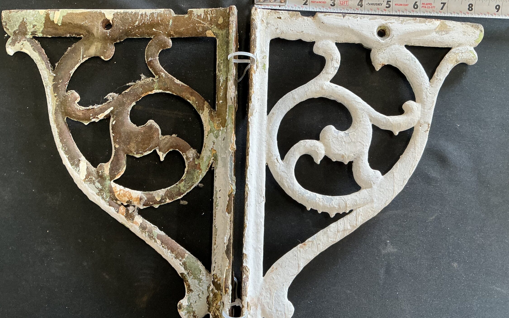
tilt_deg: -81.6
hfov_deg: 55.3
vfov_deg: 36.3
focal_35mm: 35
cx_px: 250
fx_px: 486
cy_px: 148
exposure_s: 1/60
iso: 50
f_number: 1.8
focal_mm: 3
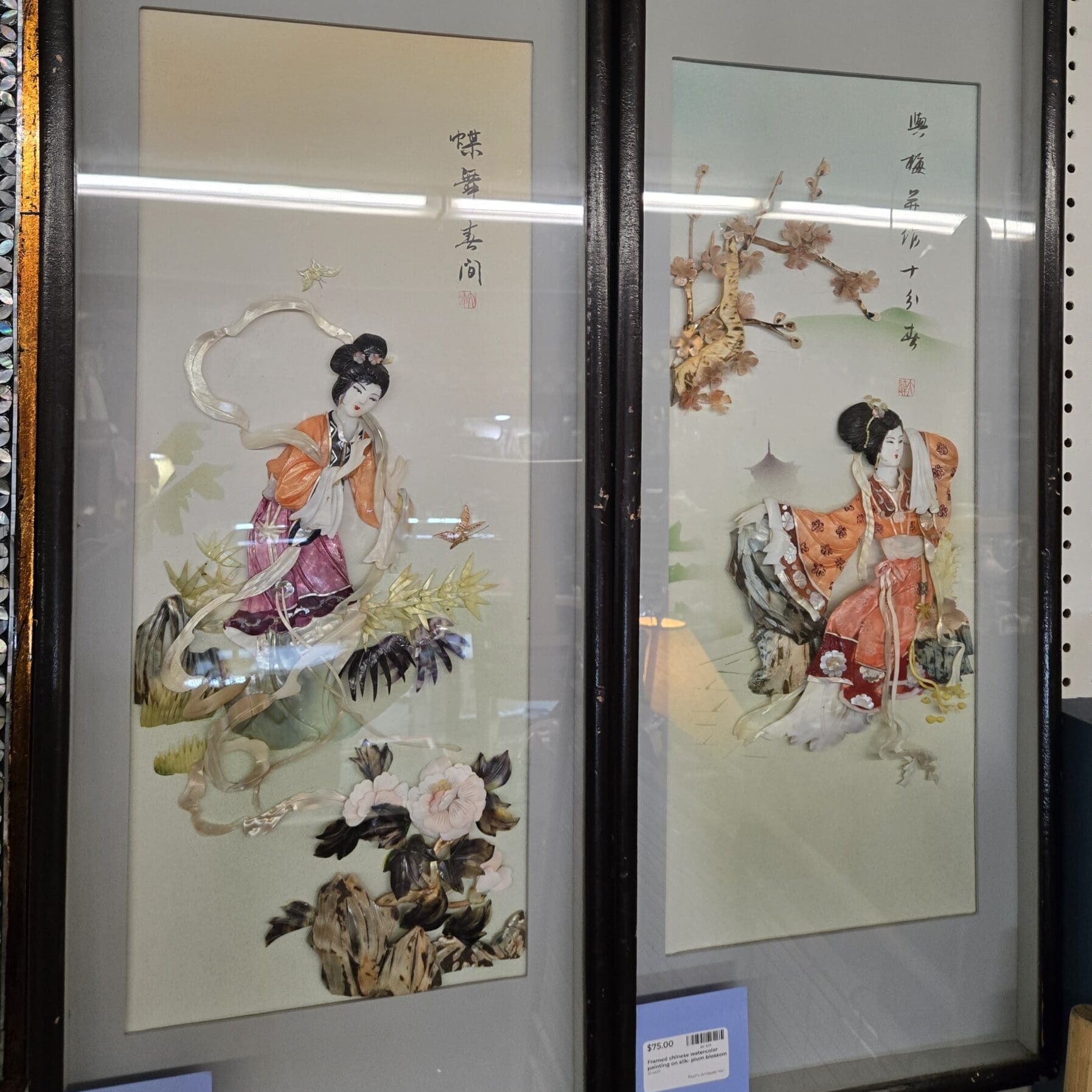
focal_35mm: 29
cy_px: 409
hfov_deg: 55.6
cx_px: 545
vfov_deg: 55.0
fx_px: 1035
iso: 320
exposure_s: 1/120
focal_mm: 5.4
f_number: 1.8
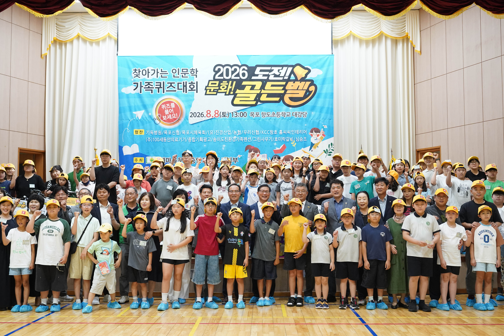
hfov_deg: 44.5
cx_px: 252
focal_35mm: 44
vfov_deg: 30.5
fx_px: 616
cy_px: 168
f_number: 4
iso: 4000
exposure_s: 1/160
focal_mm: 44
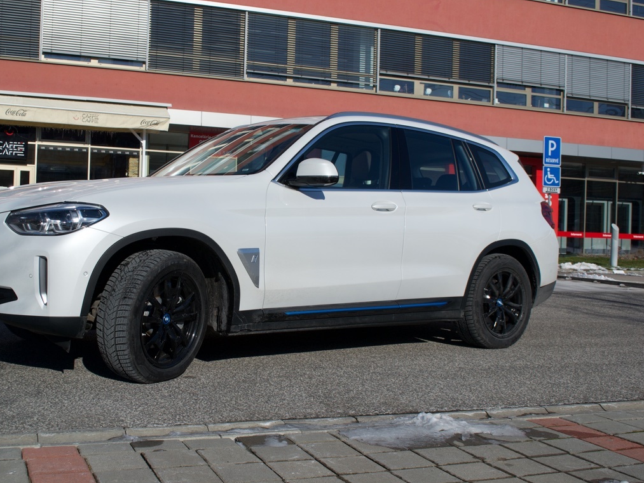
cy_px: 236
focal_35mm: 41
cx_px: 280
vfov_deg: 35.1
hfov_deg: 45.7
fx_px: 763
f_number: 10
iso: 100
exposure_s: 1/400
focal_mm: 24
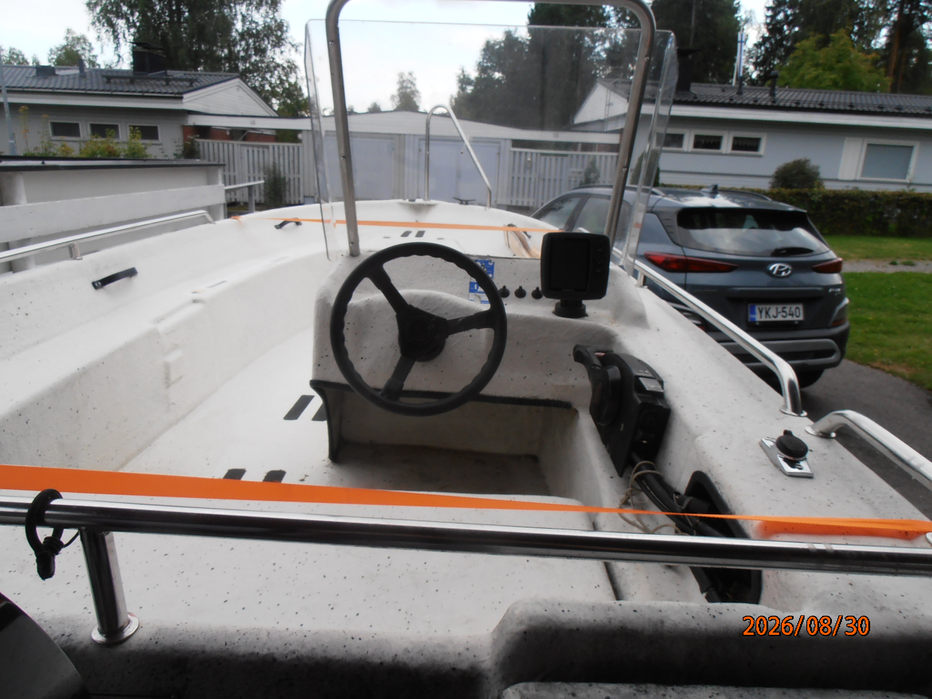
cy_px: 350
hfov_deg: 71.6
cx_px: 466
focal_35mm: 24
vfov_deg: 56.8
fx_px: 646
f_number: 7.9
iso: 80
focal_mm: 4.2
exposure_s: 1/50
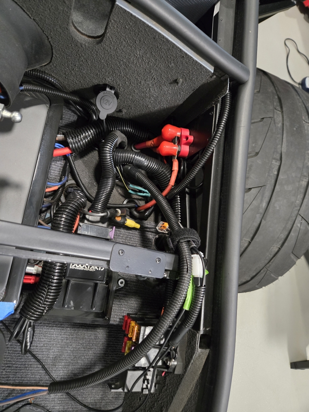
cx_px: 154
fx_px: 274
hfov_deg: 58.9
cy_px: 206
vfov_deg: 73.9
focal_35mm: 23
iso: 1250
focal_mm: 5.4
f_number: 1.8
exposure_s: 1/40
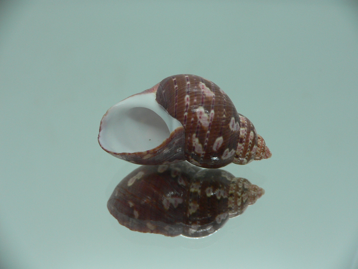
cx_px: 179
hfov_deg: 52.6
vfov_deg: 40.7
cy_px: 134
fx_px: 362
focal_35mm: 35
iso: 80
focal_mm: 4.6
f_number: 2.8
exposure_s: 1/60
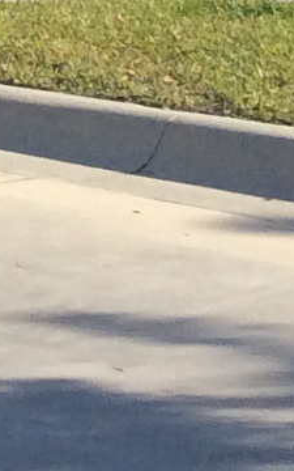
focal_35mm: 244
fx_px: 3128
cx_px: -954
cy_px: -377
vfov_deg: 8.3
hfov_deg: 4.8
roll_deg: +3.8
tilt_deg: +0.8
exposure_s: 1/1244
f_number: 2.4
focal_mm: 3.3
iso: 32
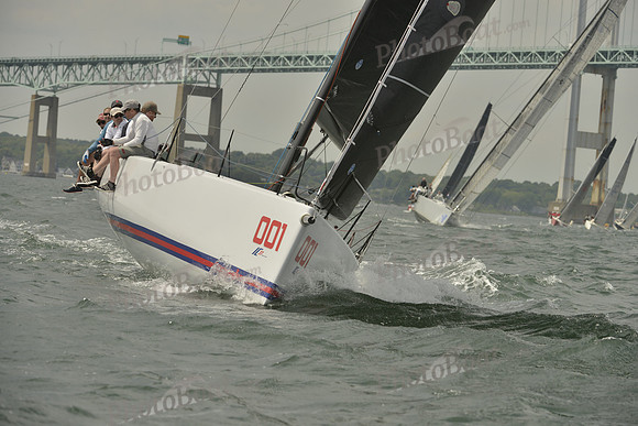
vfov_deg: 6.9
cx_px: 319
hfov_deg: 10.3
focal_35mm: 200
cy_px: 213
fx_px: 3545
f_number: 9
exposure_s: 1/1250
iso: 280
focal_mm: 200
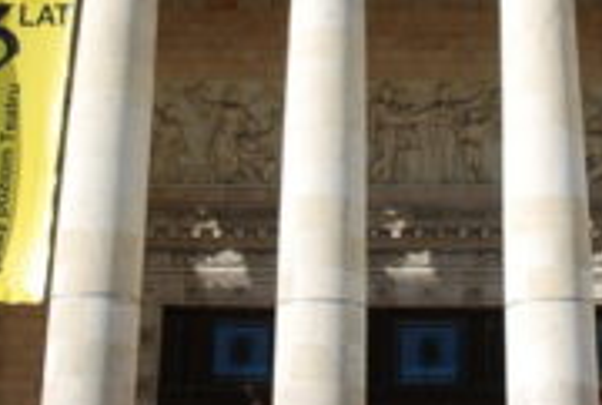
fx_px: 1257
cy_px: 102
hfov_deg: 26.7
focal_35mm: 75
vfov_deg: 18.2
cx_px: 431
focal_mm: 18
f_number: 8
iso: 100
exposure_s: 1/250
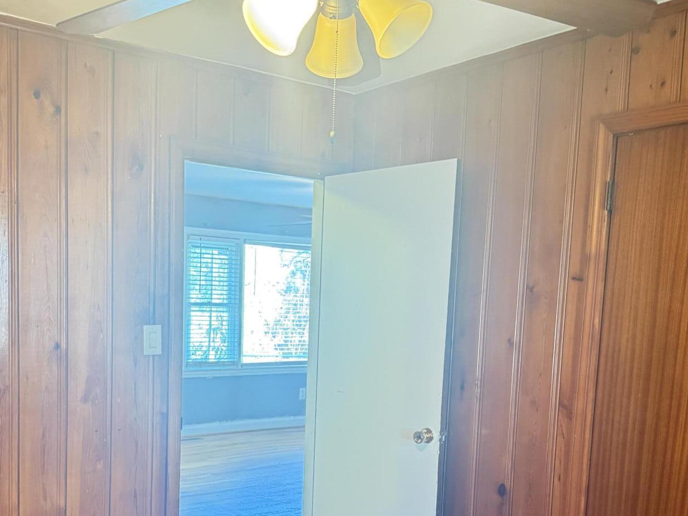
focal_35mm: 39
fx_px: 775
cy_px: 382
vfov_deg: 36.0
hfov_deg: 47.8
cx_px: 308
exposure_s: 1/40
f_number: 1.78
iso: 800
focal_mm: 6.76
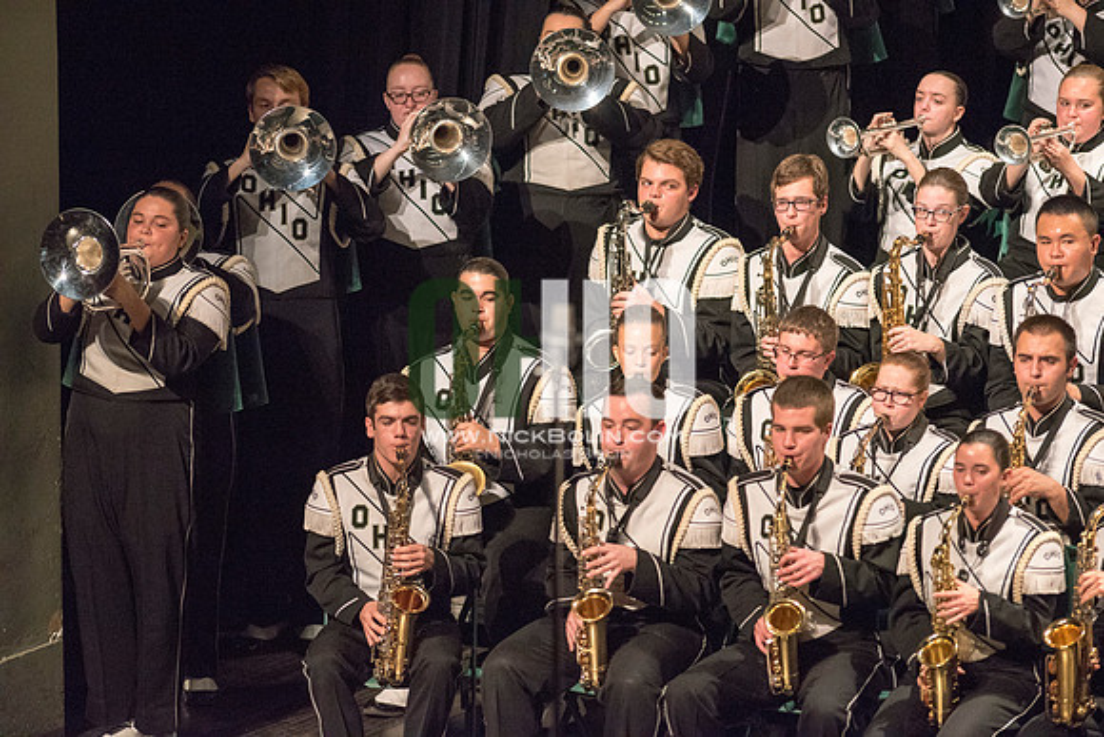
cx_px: 552
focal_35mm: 300
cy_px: 368
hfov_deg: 6.9
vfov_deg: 4.6
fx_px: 9202
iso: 4000
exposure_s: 1/500
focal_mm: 300
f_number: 2.8
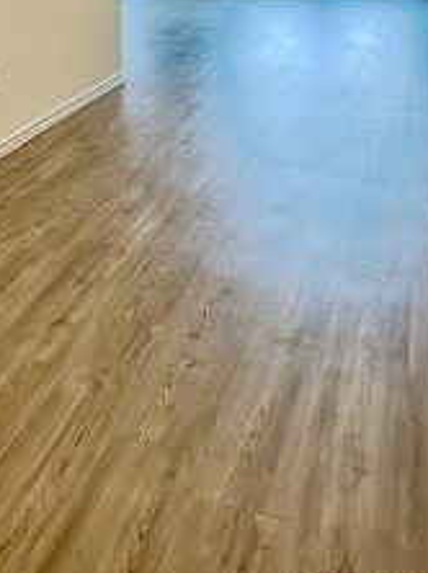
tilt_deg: -6.0
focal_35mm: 52
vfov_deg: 33.5
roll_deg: +0.7
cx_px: 41
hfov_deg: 27.0
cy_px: -8
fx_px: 859
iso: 125
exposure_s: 1/120
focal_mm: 6.76
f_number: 1.78
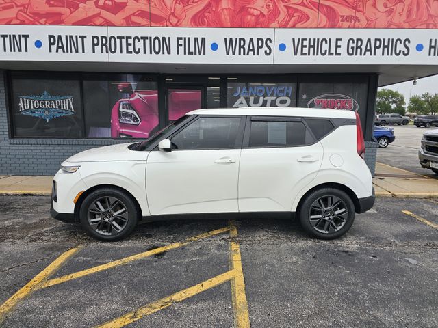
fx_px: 291
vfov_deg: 58.9
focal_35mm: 23
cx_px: 219
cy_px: 164
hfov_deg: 73.9
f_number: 1.7
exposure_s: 1/531
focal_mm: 6.3
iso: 10
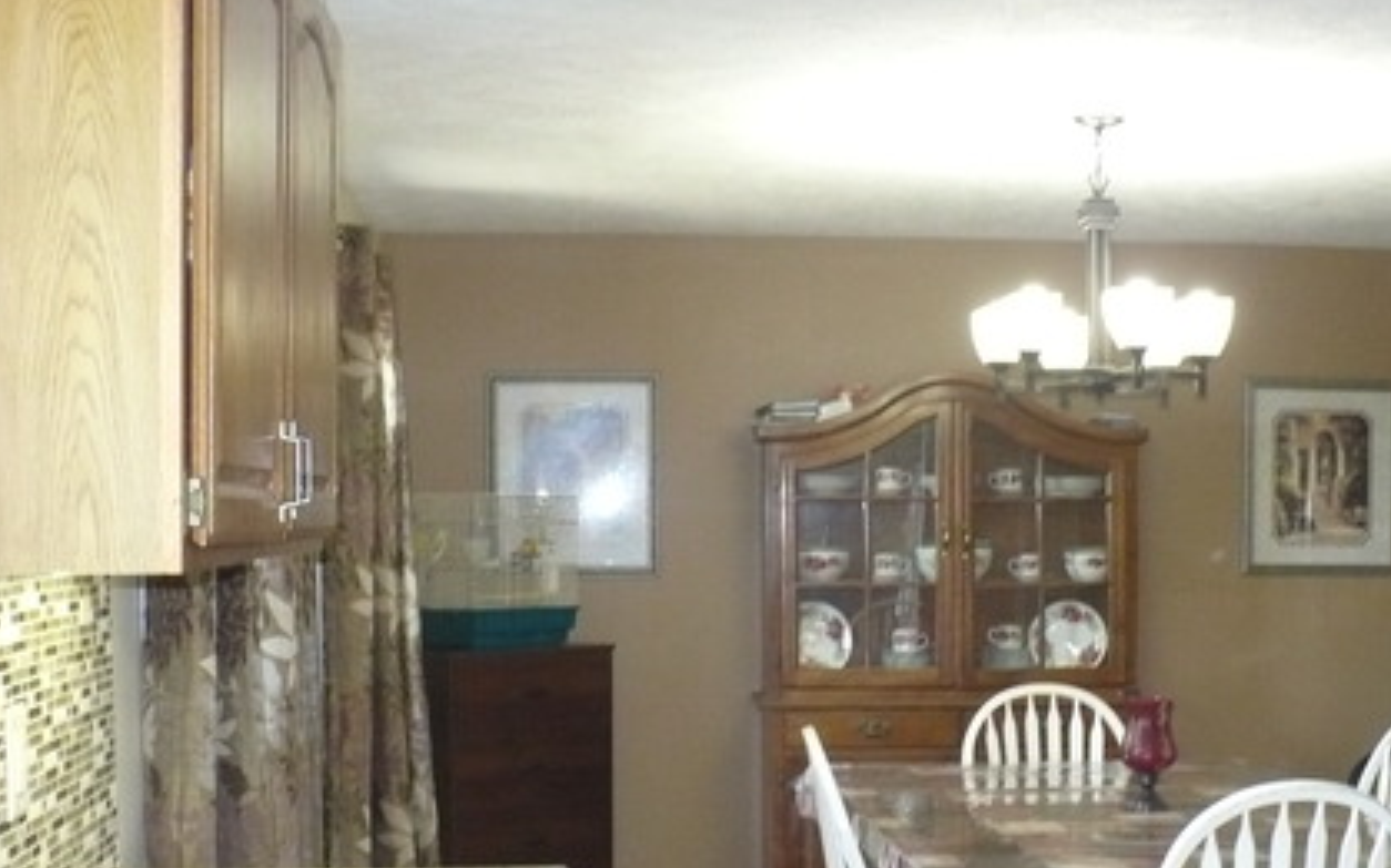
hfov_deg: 33.9
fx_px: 2274
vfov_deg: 21.3
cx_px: 859
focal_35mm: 60
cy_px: 712
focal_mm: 6.1
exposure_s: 1/30
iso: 320
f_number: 2.8
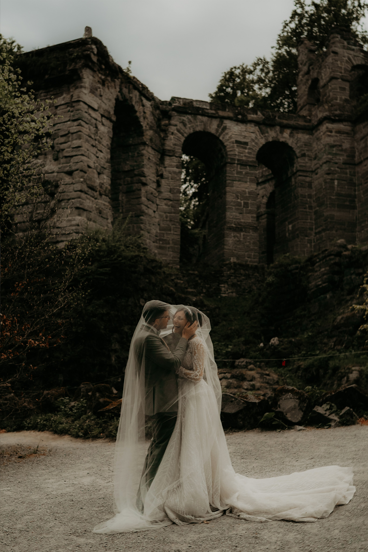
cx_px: 184
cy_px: 276
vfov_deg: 54.4
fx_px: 537
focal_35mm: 35
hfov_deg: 37.9
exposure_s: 1/160
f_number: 2.2
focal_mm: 35
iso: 640
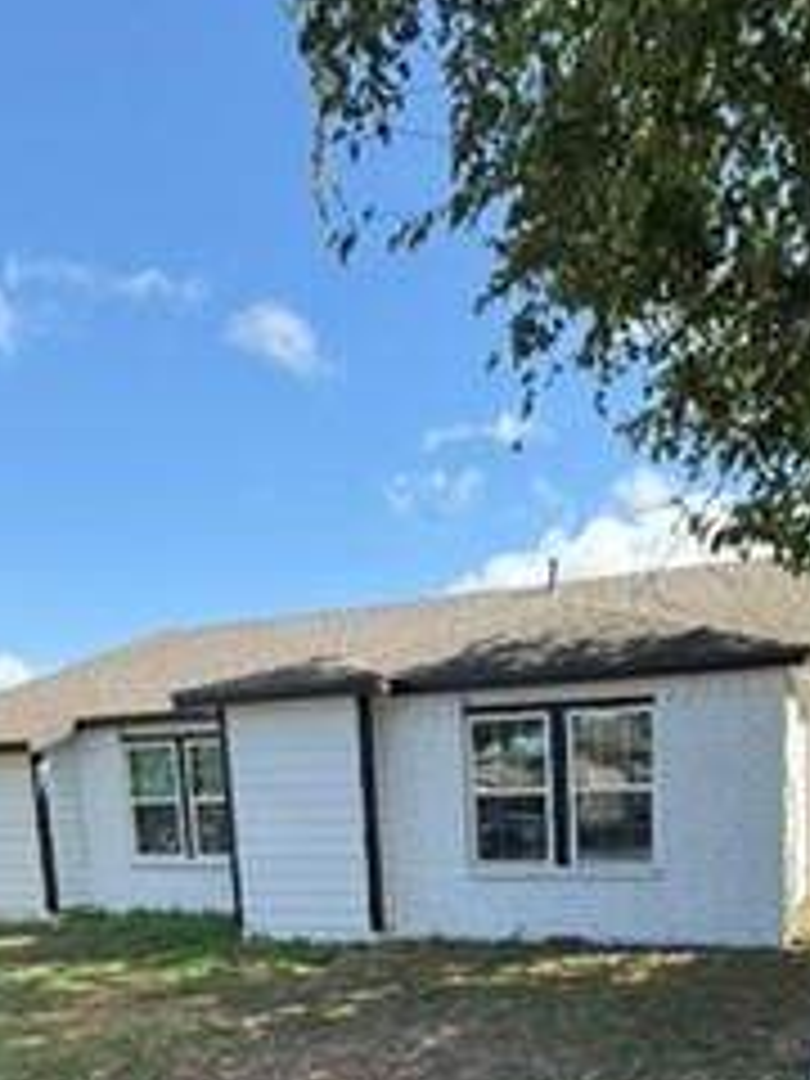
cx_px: 580
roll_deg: +2.3
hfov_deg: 48.3
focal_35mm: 28
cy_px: 896
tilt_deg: -7.6
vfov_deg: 57.6
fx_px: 874
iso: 64
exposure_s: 1/928
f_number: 2.2
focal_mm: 2.22
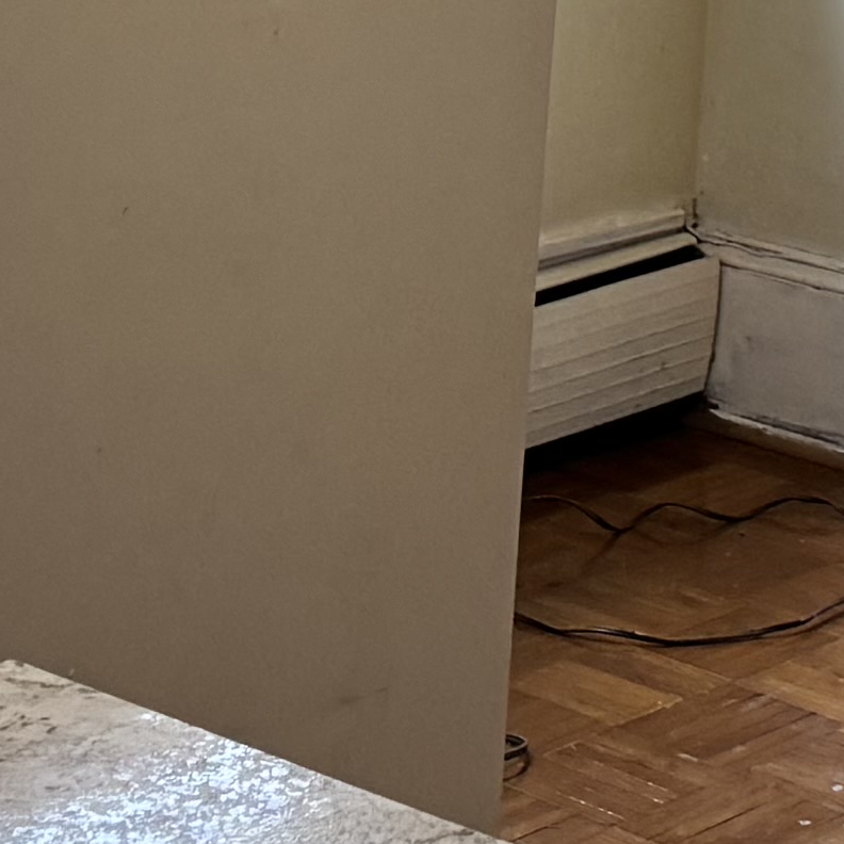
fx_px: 4220
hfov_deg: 10.8
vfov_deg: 10.4
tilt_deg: -1.0
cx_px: 1474
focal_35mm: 153
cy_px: -877
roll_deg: -3.1
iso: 160
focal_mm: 6.76
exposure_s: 1/120
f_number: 1.78
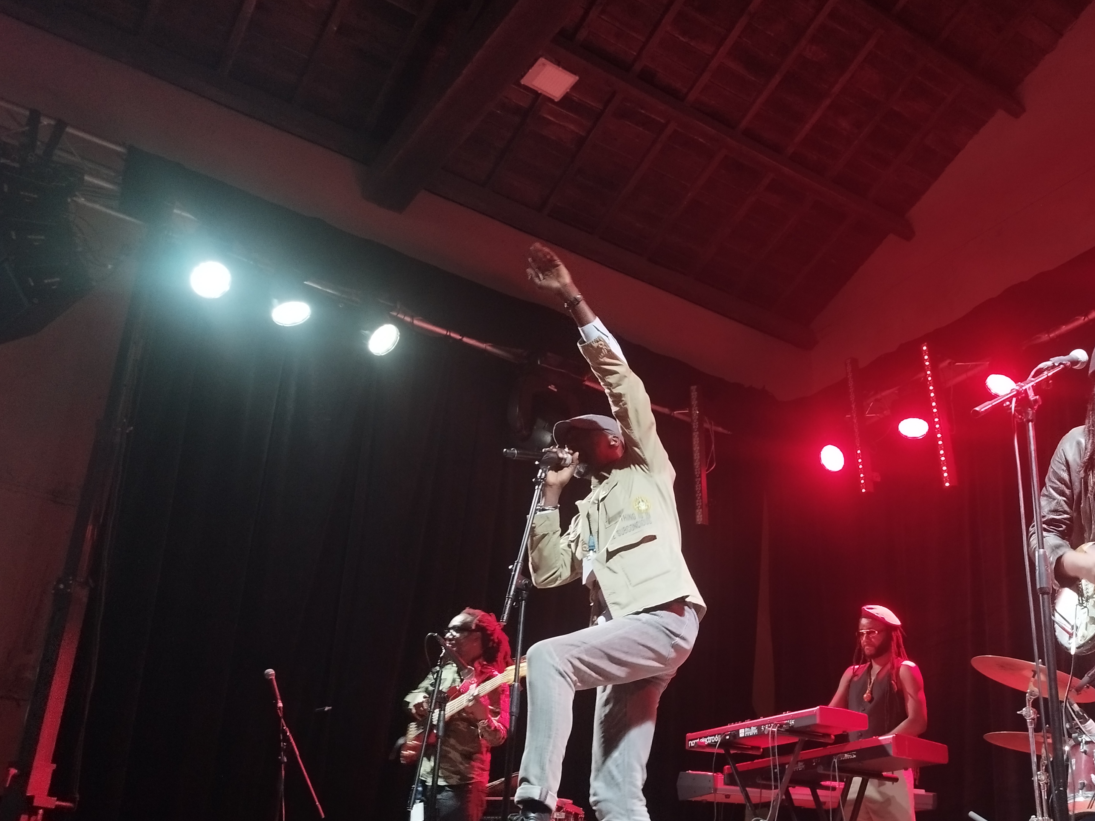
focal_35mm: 35
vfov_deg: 40.4
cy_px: 508
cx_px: 746
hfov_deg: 51.5
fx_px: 1107
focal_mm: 5.95
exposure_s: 1/20
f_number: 1.89
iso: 450
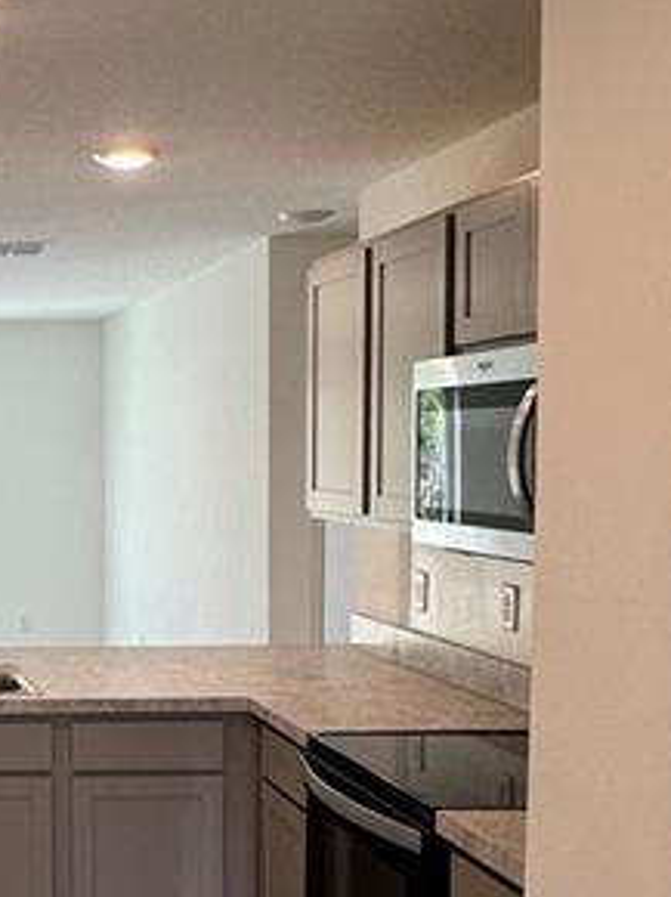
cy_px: 554
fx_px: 1501
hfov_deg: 22.4
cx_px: -216
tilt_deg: -3.0
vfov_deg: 33.1
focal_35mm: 58
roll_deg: -0.3
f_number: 2.2
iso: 125
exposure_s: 1/120
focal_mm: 2.22
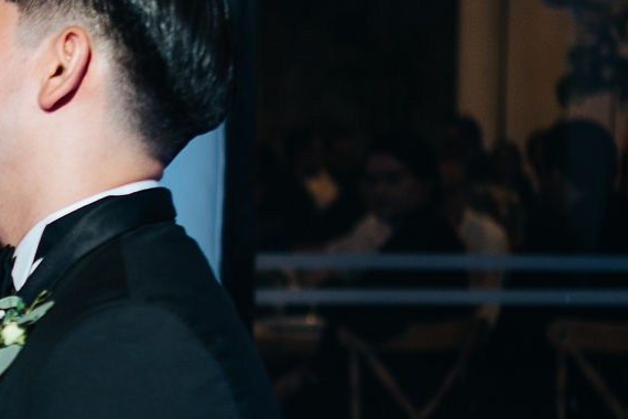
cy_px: 385
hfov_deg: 12.7
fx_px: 2756
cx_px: -109
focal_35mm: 158
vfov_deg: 8.7
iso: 200
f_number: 1.8
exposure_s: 1/160
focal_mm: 35
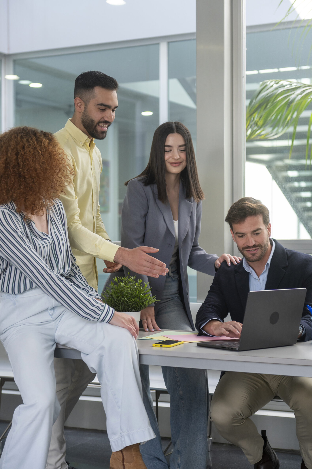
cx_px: 156
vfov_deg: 28.8
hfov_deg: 19.5
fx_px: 910
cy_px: 234
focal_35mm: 70
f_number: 3.5
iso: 800
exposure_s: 1/160
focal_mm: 70
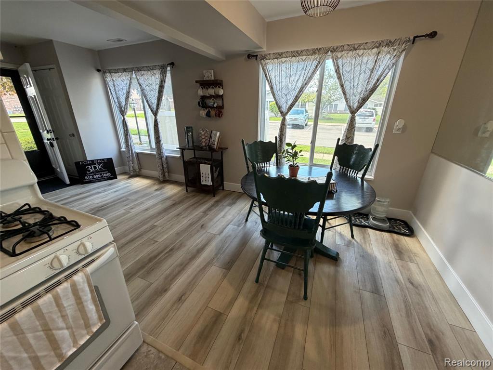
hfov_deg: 102.1
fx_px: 199
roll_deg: -0.2
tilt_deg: -21.4
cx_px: 246
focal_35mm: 14
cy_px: 185
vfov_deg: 85.7
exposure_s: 1/120
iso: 250
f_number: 2.2
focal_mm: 2.22
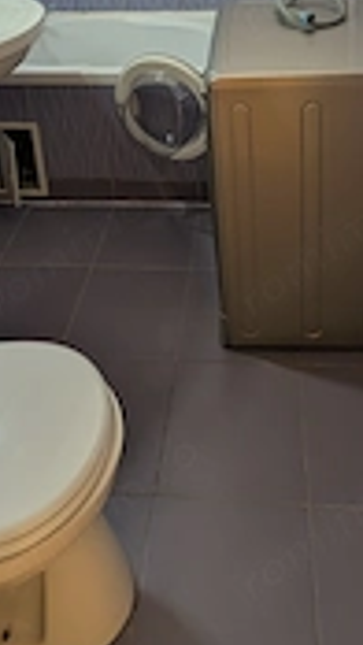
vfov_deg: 52.0
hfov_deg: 38.7
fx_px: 513
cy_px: 7
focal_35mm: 30
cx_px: 226
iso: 59
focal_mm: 2.02
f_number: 1.7
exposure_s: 1/100
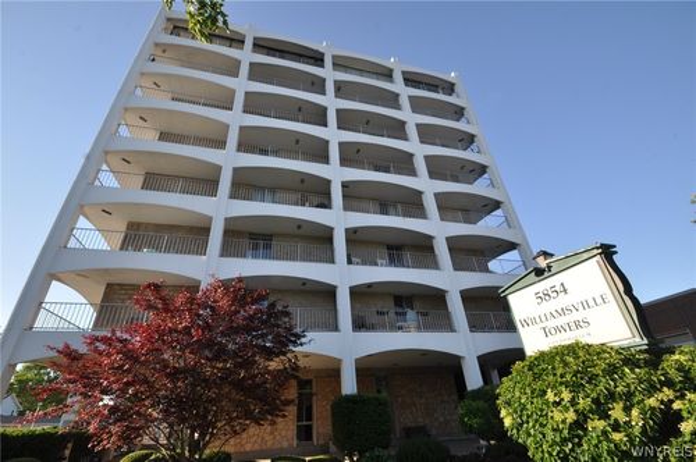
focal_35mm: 15
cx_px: 348
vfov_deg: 77.2
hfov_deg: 100.5
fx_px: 290
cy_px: 231
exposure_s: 1/80
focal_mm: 10
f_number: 13
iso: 200
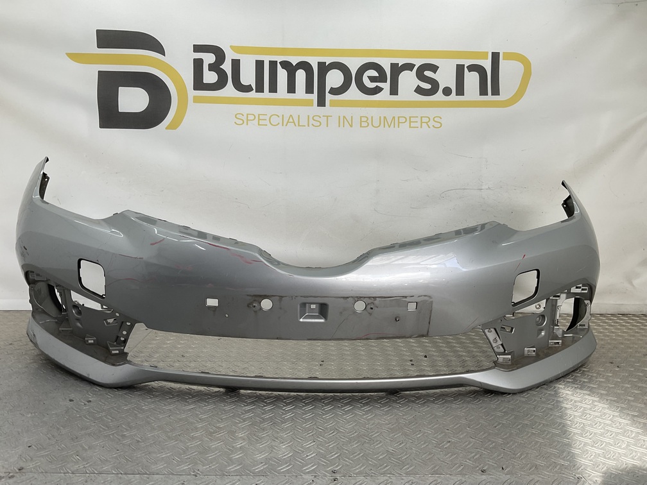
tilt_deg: -7.4
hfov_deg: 61.7
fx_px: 542
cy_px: 242
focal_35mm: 29
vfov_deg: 48.2
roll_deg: -1.6
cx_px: 324
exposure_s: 1/154
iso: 16
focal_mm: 3
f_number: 1.8
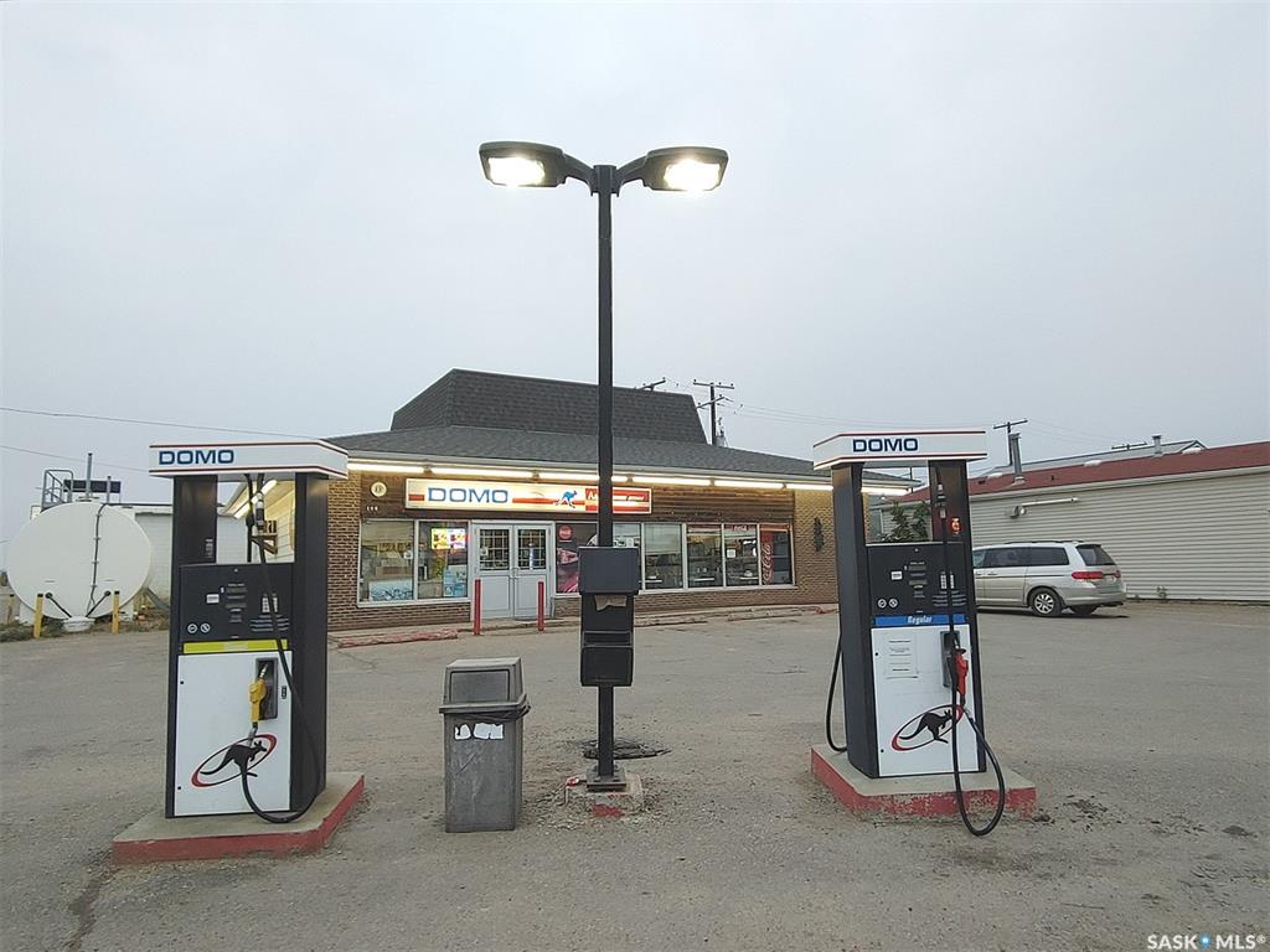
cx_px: 635
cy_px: 476
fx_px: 770
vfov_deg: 63.4
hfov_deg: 79.0
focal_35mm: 21
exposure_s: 1/40
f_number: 2.2
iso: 50
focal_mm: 1.6
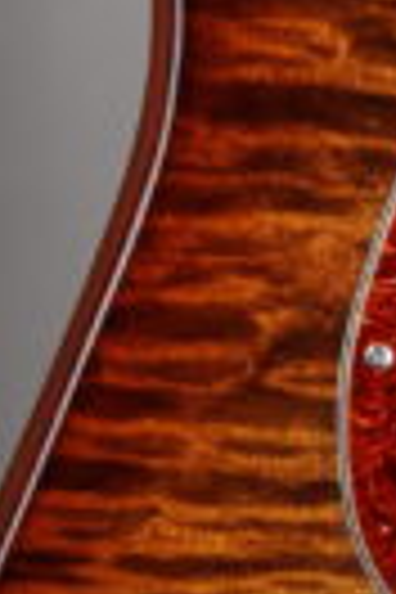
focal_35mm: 249
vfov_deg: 8.3
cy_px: 166
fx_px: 4108
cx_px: 713
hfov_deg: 5.4
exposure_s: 1/100
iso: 160
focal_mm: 57
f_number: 9
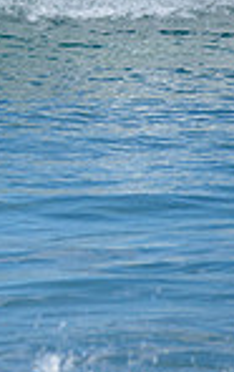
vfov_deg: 1.1
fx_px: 20237
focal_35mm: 1991
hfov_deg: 0.7
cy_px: -31
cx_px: -350
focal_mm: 500
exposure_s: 1/2000
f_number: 5.6
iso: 160
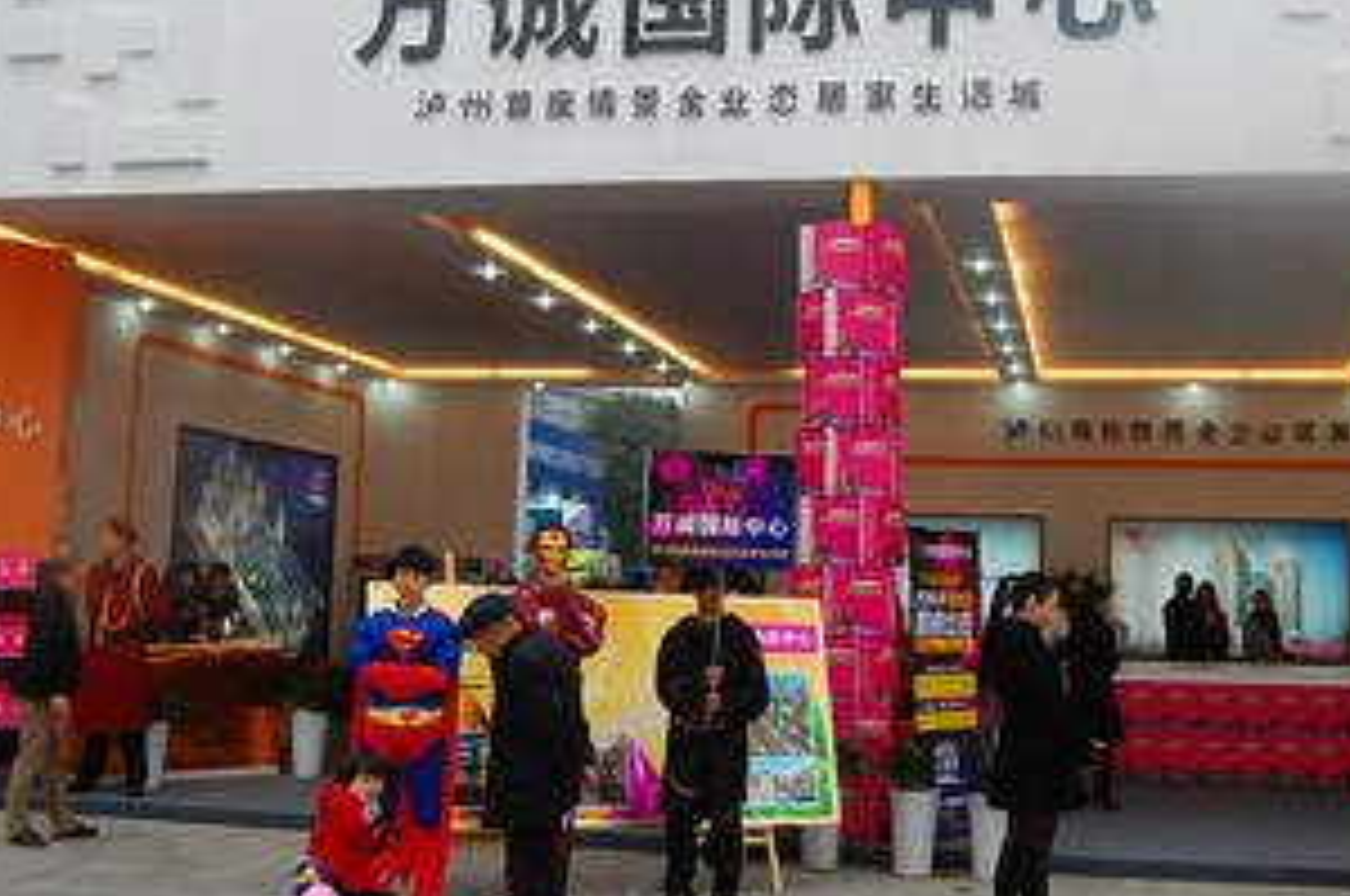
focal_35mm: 45
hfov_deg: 43.4
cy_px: 405
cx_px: 810
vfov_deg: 29.7
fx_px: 1685
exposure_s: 1/125
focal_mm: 18
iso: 400
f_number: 5.6
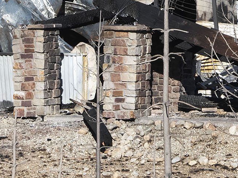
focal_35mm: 564
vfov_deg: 2.6
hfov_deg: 3.5
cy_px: -184
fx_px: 3878
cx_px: 231
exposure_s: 1/320
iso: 800
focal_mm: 105
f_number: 22
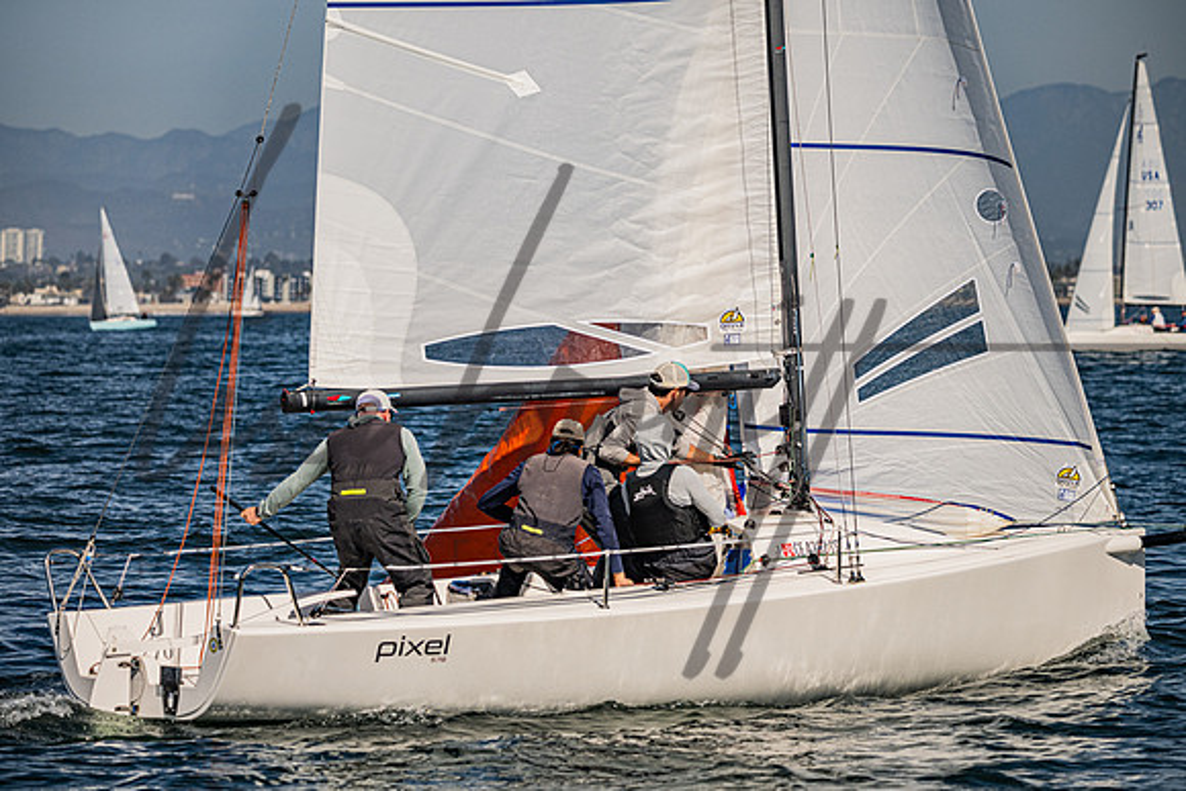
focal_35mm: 186
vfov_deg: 7.4
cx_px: 564
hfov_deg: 11.0
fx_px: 6137
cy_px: 376
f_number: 5.6
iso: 320
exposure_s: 1/5000
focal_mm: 175
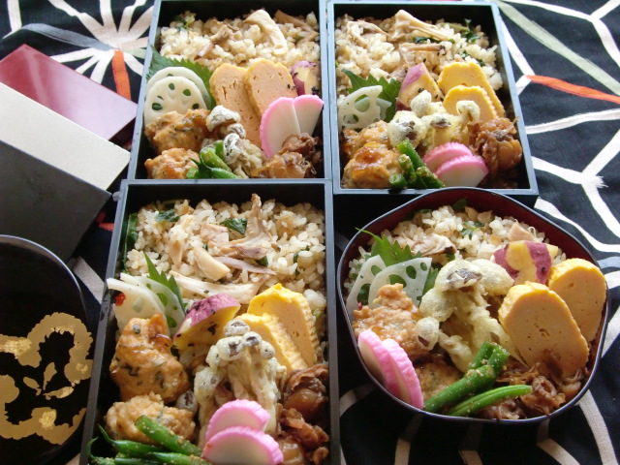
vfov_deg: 31.5
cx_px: 310
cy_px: 232
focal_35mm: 46
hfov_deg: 41.2
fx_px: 824
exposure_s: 1/50
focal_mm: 8.2
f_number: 3.3
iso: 400
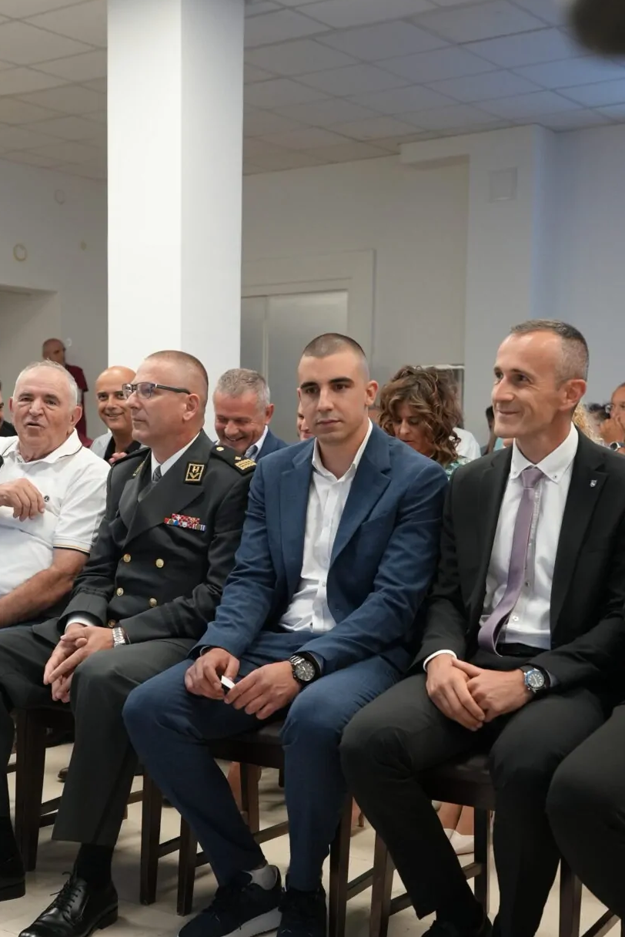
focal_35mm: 50
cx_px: 286
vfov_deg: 39.4
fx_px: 1301
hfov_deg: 27.0
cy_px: 563
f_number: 4
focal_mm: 38
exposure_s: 1/160
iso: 2500
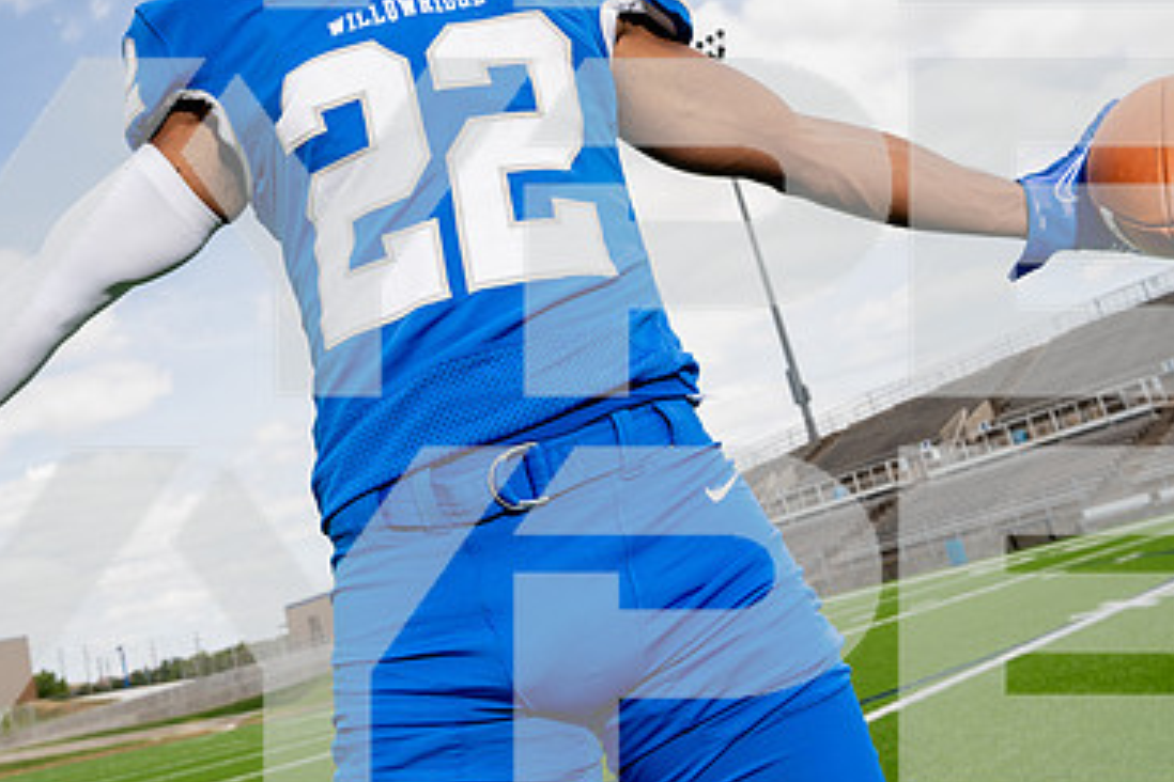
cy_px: 229
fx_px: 1239
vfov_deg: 34.5
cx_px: 462
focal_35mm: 38
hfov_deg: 50.3
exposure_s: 1/250
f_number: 7.1
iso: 100
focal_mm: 24
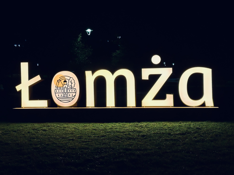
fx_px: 324
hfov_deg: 39.7
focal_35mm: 48
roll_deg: +0.7
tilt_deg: -1.0
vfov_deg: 30.3
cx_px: 117
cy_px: 88
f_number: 1.78
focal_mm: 6.86
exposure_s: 1/60
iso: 100
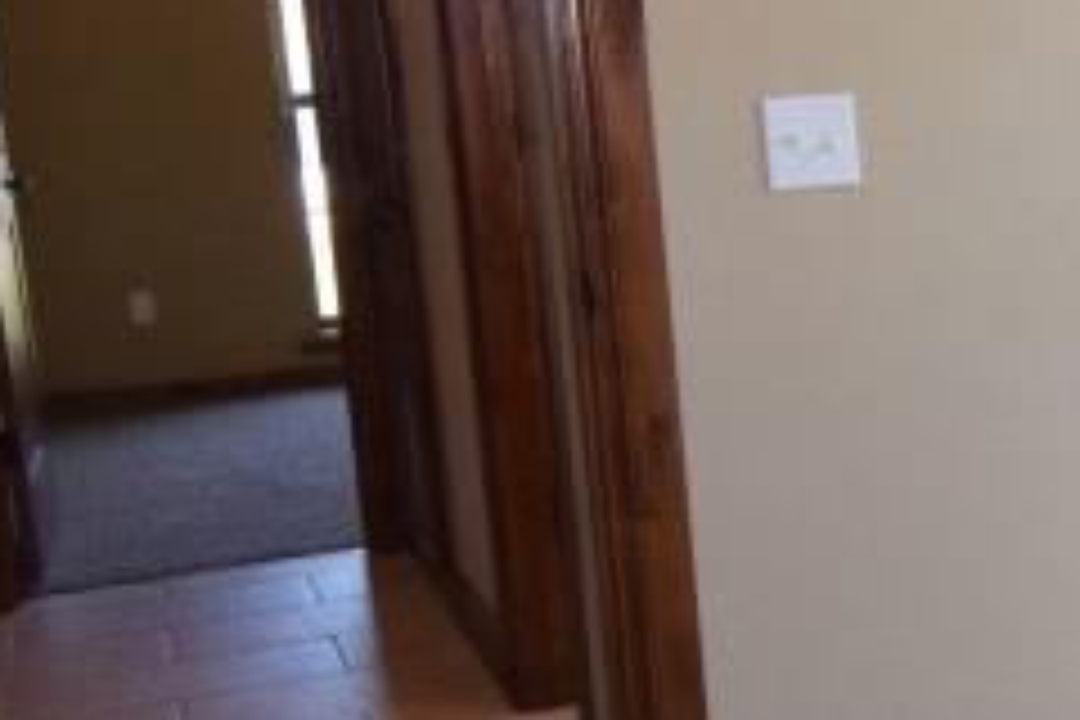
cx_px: 1274
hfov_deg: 27.8
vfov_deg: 21.2
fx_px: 1920
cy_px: 367
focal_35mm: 64
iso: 720
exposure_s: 1/125
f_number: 5.6
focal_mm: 10
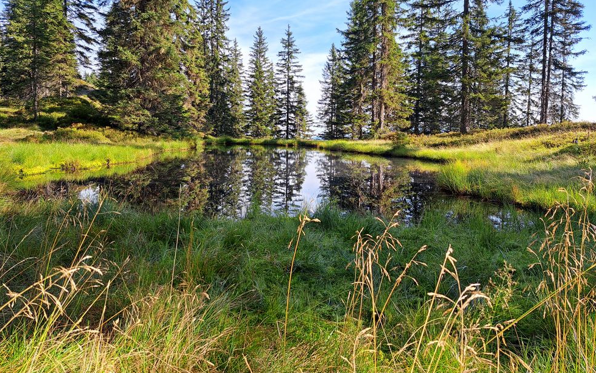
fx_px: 422
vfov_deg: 47.5
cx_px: 298
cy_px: 158
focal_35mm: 26
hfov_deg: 70.4
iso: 50
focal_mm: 5.23
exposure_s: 1/420
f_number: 1.8
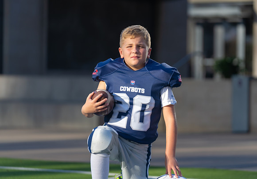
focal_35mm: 158
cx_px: 143
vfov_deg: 8.9
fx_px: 1145
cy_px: 83
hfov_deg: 12.8
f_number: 2.8
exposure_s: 1/1250
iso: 100
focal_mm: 144
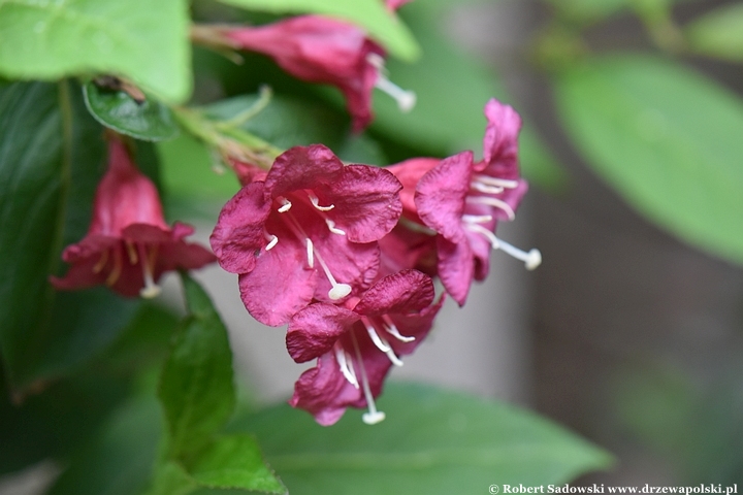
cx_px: 372
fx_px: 2631
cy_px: 248
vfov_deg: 10.8
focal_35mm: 128
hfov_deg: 16.1
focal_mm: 85
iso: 800
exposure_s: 1/125
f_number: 5
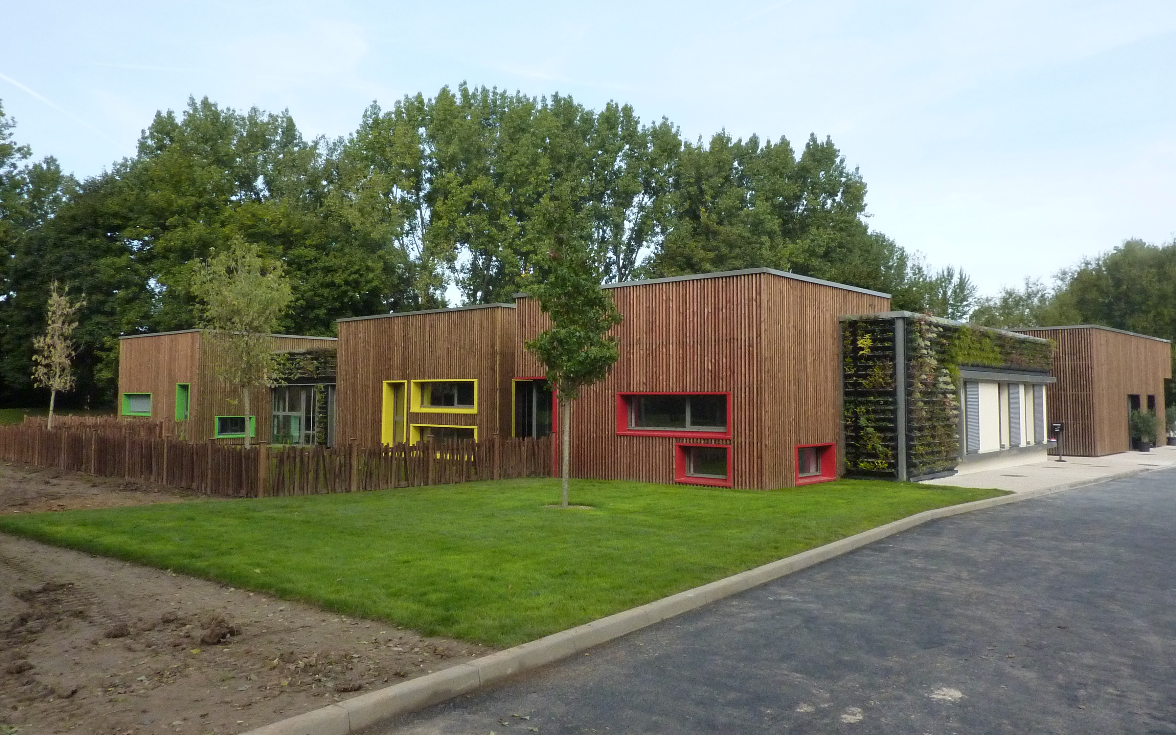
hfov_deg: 68.4
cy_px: 339
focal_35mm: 27
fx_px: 865
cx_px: 597
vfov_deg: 46.0
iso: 400
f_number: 5.6
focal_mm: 4.1
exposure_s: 1/500
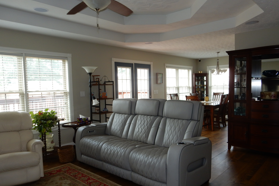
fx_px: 209
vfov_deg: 47.9
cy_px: 99
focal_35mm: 27
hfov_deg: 67.4
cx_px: 141
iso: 125
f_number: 3.7
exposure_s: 1/50
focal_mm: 4.5
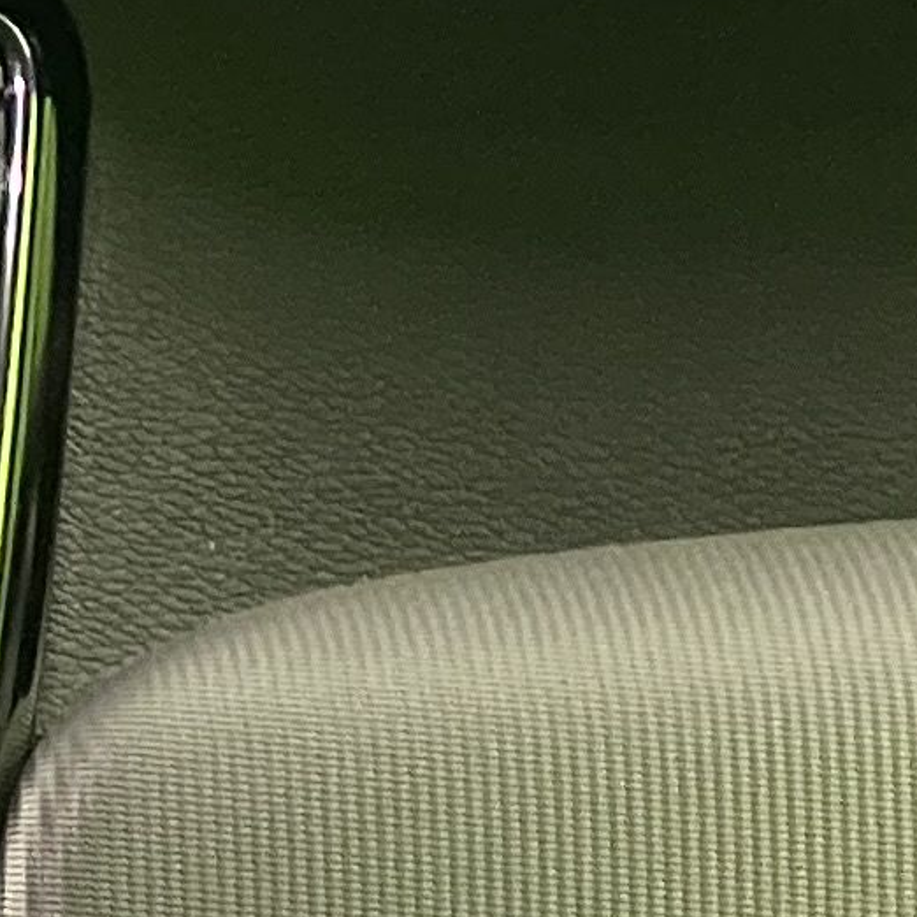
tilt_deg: -26.9
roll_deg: +0.1
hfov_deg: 4.8
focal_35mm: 355
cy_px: 2415
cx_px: -1418
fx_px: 10640
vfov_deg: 4.8
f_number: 2
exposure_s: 1/50
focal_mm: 6
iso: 640
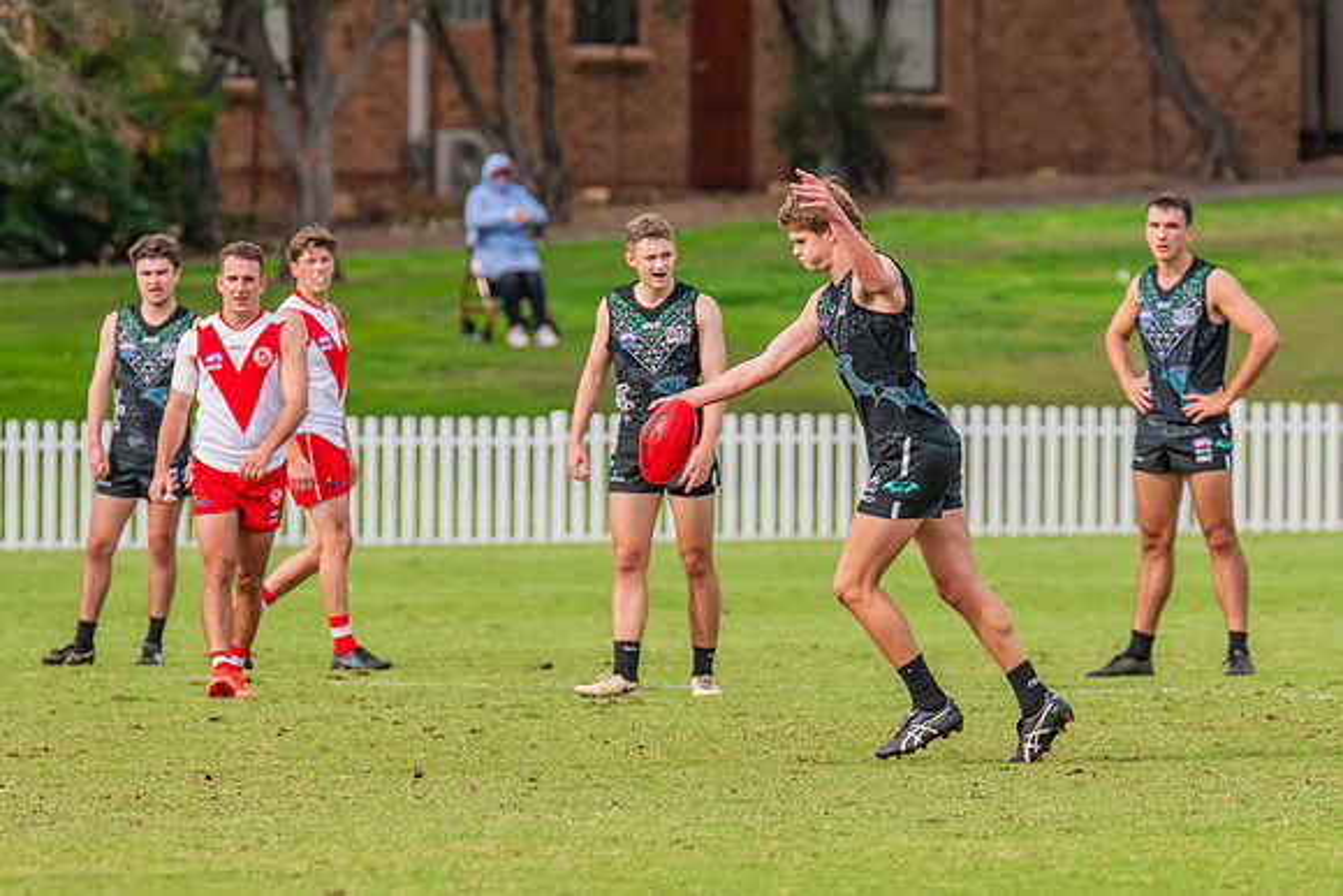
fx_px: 20635
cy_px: 488
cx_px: 874
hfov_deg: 3.7
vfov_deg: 2.5
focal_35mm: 553
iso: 800
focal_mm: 420
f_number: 6.3
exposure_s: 1/1600
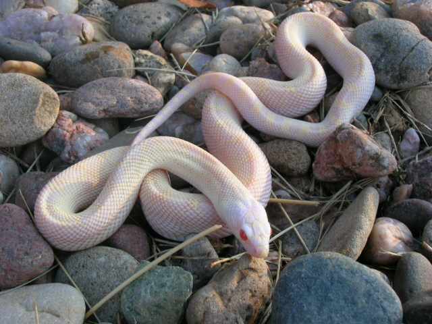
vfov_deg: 31.5
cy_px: 162
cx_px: 216
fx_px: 574
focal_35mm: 46
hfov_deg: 41.2
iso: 50
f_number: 5.4
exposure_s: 1/45.4
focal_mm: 7.7
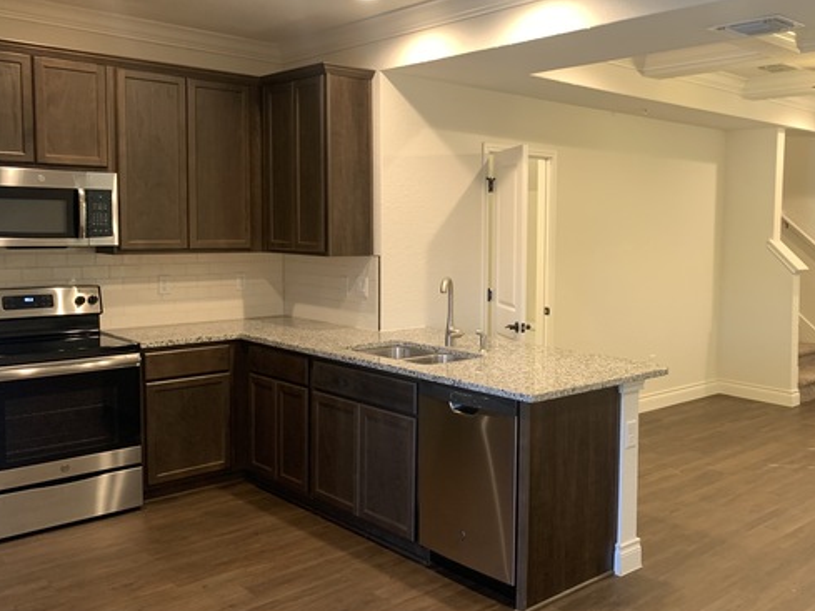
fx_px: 801
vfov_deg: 41.8
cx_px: 525
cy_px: 290
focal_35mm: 34
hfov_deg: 53.2
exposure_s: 1/60
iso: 125
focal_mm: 4.25
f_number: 1.8
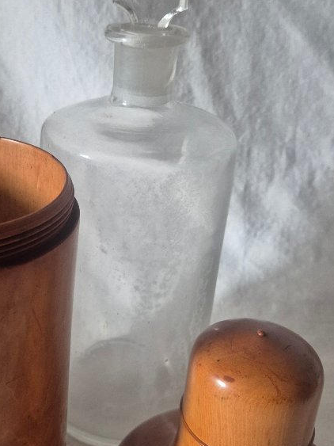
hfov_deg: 29.5
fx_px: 631
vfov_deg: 38.9
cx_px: 112
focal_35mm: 49
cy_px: 227
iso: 640
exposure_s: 1/100
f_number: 1.8
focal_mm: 5.4
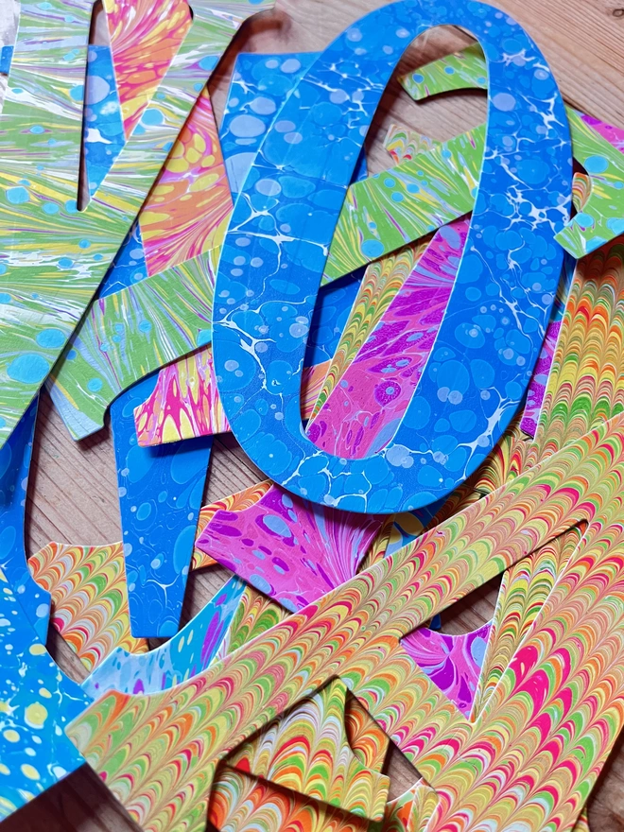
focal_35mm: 26
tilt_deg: -66.8
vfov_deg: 67.3
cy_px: 416
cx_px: 312
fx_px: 625
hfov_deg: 53.1
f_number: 1.6
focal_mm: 5.1
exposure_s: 1/33
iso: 500
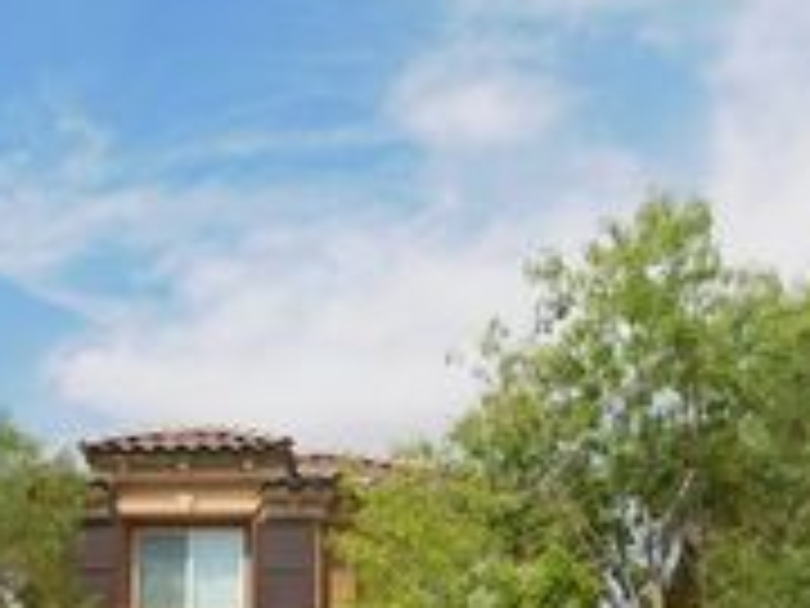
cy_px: 759
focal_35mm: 64
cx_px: 274
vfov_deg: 21.1
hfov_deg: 30.1
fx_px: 1498
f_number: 6
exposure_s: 1/500
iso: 125
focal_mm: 4
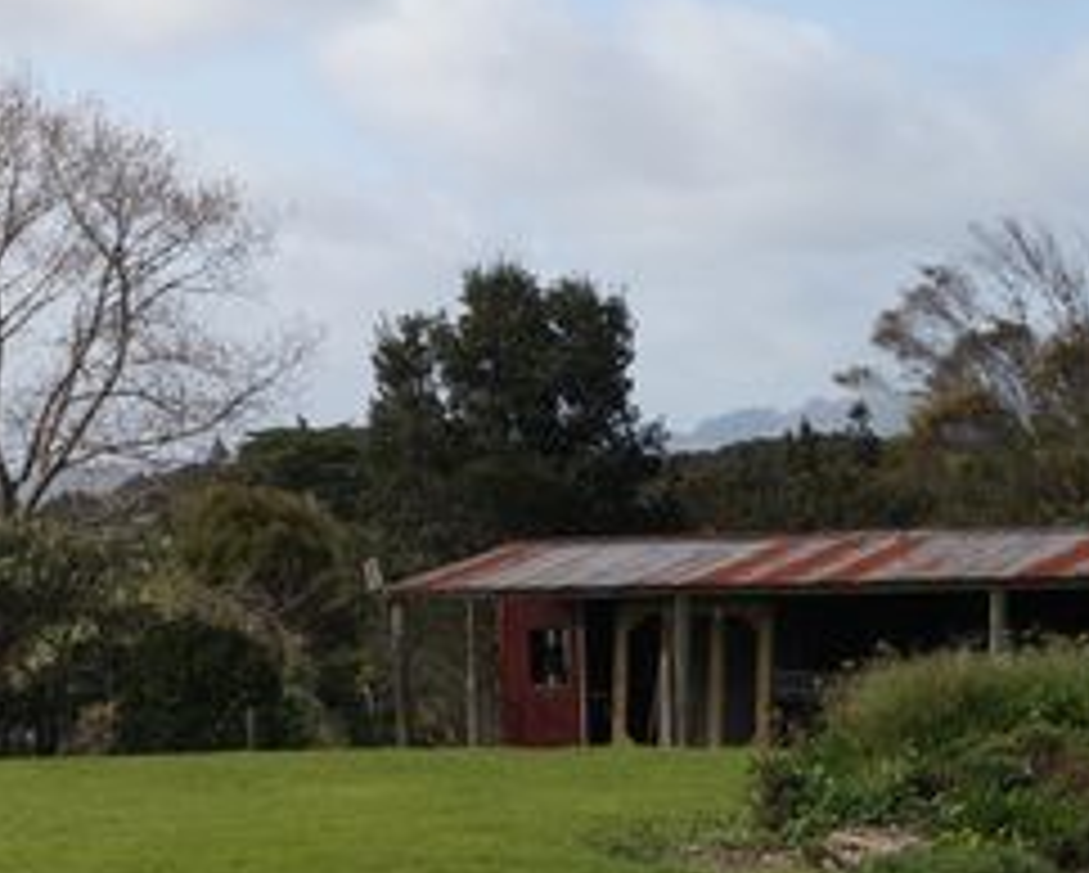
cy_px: 414
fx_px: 3742
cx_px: -580
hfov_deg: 15.2
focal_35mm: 116
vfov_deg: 13.3
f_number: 8
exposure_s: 1/320
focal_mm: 26
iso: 100
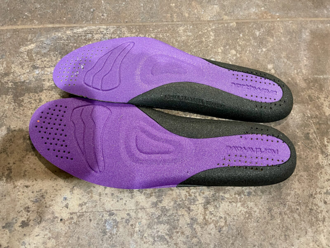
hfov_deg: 67.3
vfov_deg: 53.1
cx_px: 165
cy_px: 124
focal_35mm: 26
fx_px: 248
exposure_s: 1/40
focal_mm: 5.1
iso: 400
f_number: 1.6
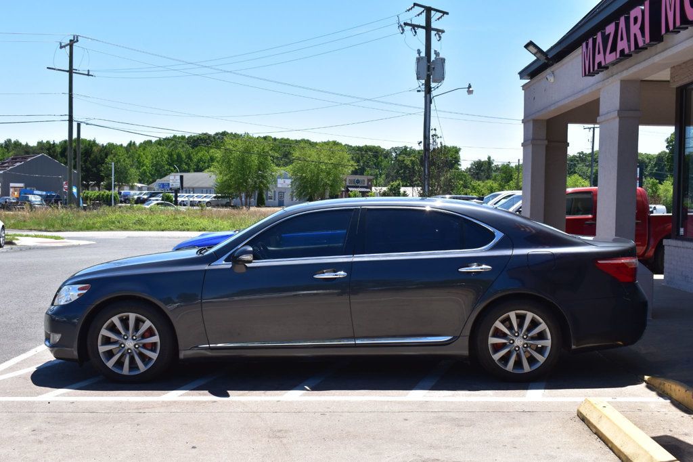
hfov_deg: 45.0
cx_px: 346
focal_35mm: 44
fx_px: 837
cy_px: 231
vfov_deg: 30.8
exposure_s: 1/400
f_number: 11
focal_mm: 29
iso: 400
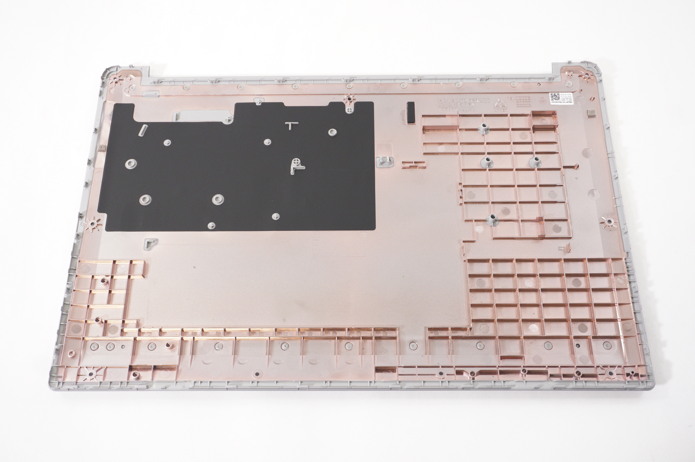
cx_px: 348
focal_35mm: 39
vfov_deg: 34.1
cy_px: 231
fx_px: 752
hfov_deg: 49.6
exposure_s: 1/100
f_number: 5.6
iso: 1600
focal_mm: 26
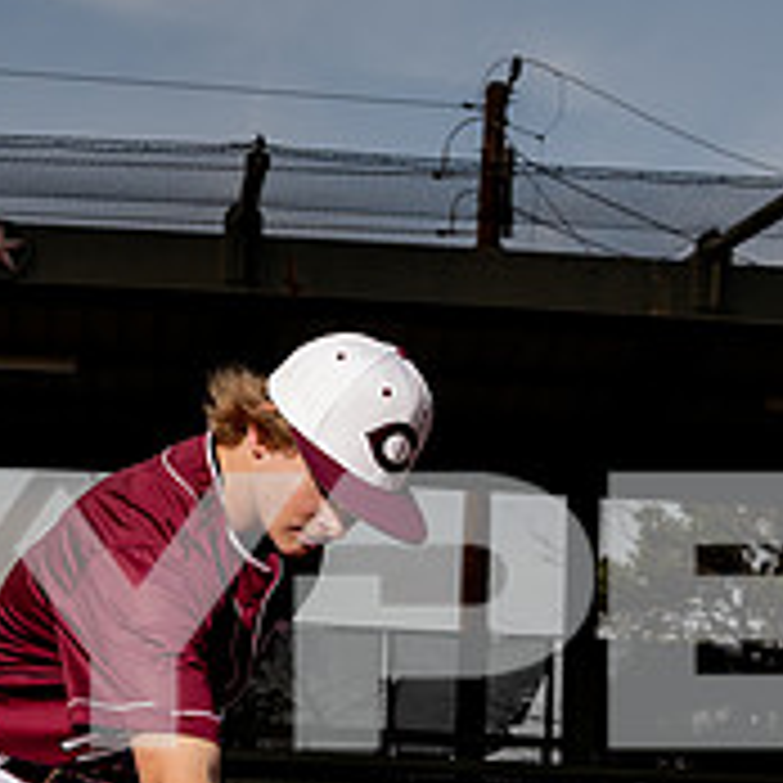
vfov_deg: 21.0
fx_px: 1971
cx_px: 252
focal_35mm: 77
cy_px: 932
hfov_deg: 22.4
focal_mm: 35
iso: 500
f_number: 6.3
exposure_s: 1/250
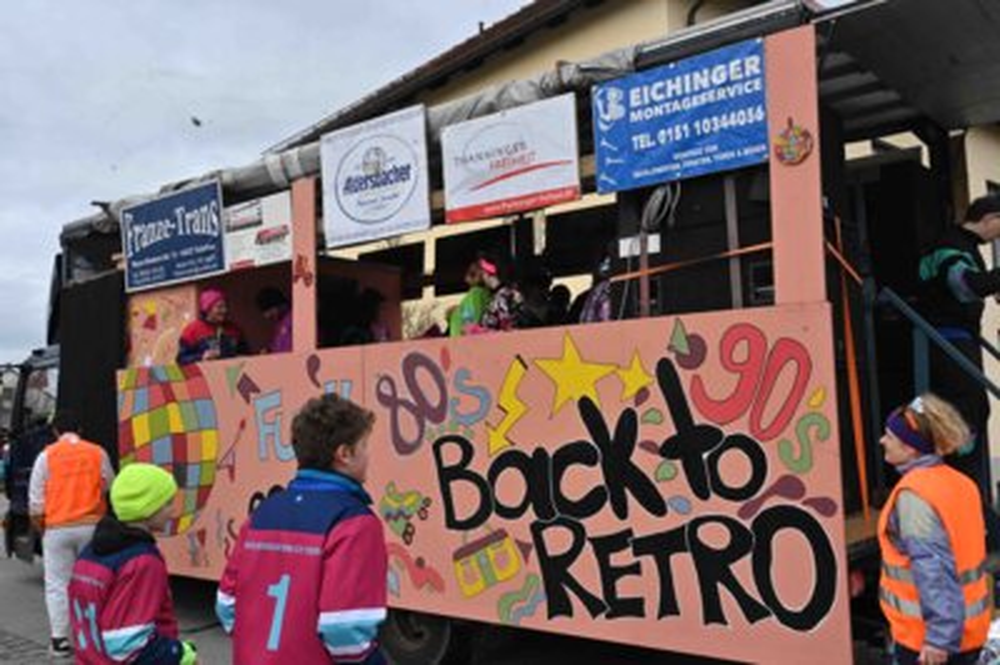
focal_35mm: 34
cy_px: 332
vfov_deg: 38.8
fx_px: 944
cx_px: 500
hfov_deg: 55.8
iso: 2500
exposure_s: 1/800
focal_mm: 34
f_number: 14
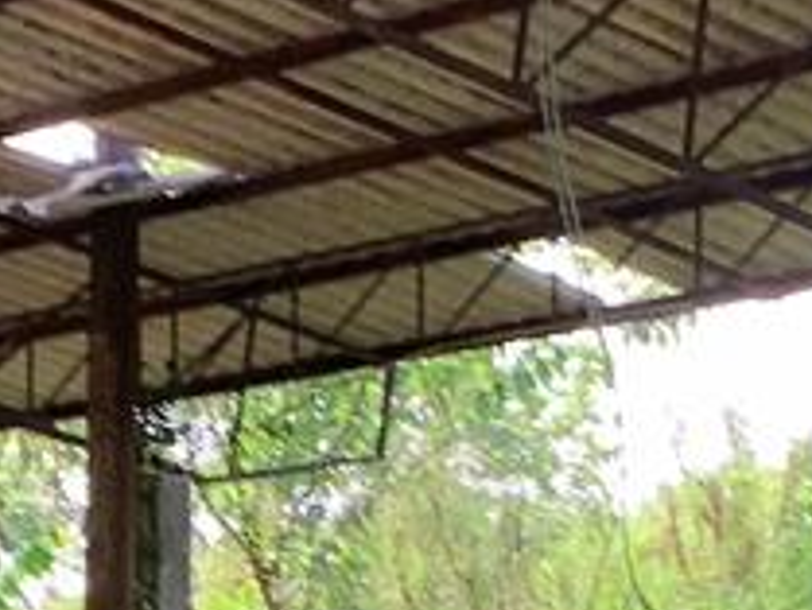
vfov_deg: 8.5
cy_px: 975
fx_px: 3990
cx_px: 45
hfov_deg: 11.5
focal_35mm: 170
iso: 50
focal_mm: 3.3
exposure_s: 1/120
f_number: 2.4
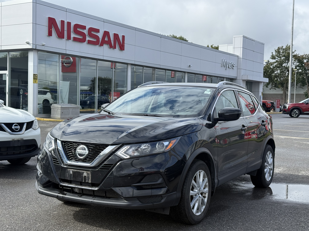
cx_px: 154
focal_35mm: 48
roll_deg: +0.0
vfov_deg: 30.3
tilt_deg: -1.6
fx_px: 428
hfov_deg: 39.7
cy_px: 116
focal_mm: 6.76
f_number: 1.78
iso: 64
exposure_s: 1/2415
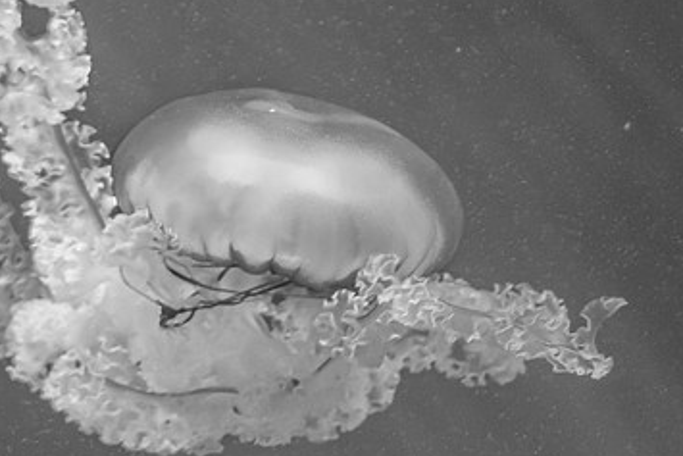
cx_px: 245
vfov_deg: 8.1
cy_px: 256
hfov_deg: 12.1
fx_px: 3207
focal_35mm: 169
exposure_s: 1/40
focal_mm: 50
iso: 4000
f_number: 4.5
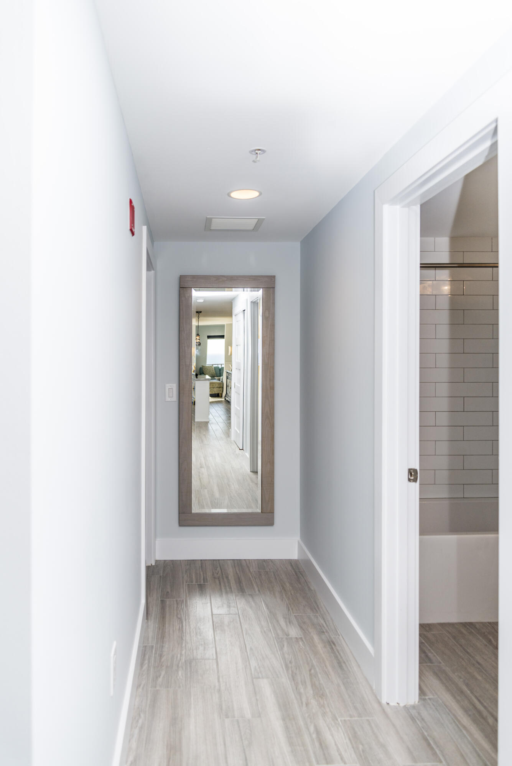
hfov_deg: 53.2
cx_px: 256
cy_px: 383
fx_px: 512
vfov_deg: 73.7
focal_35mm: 24
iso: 125
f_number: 3.5
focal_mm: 24
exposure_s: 1/250
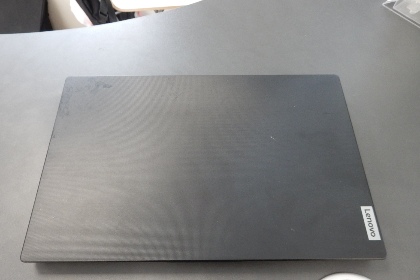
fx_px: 315
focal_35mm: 27
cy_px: 161
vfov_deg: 47.8
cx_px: 206
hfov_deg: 67.4
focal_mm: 4.5
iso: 400
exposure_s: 1/40
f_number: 3.7
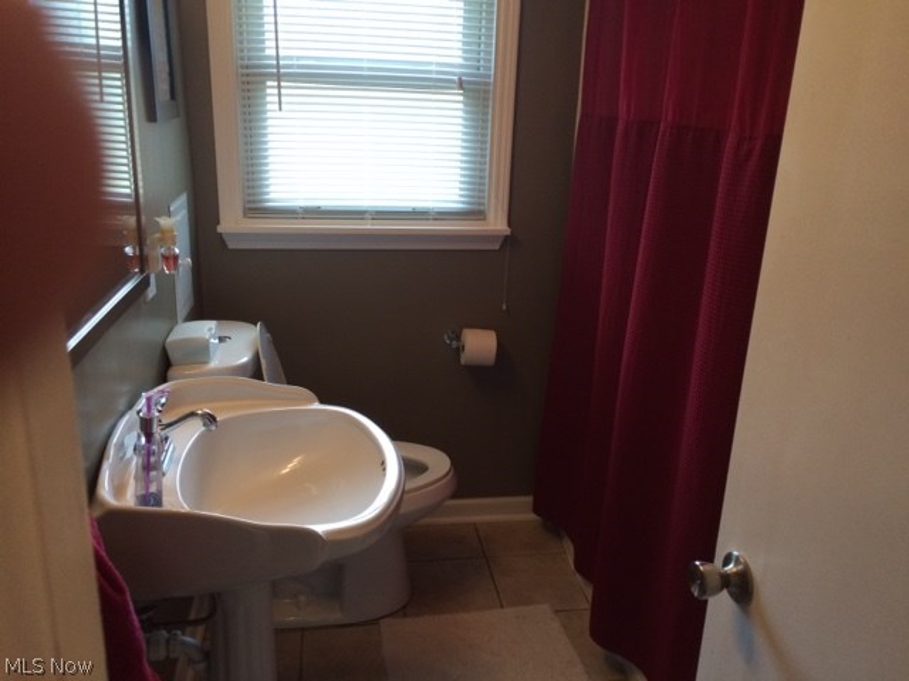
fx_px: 762
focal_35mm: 29
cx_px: 454
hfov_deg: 61.7
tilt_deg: -19.5
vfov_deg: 48.2
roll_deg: -1.4
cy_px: 340
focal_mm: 4.15
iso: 64
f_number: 2.2
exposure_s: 1/30
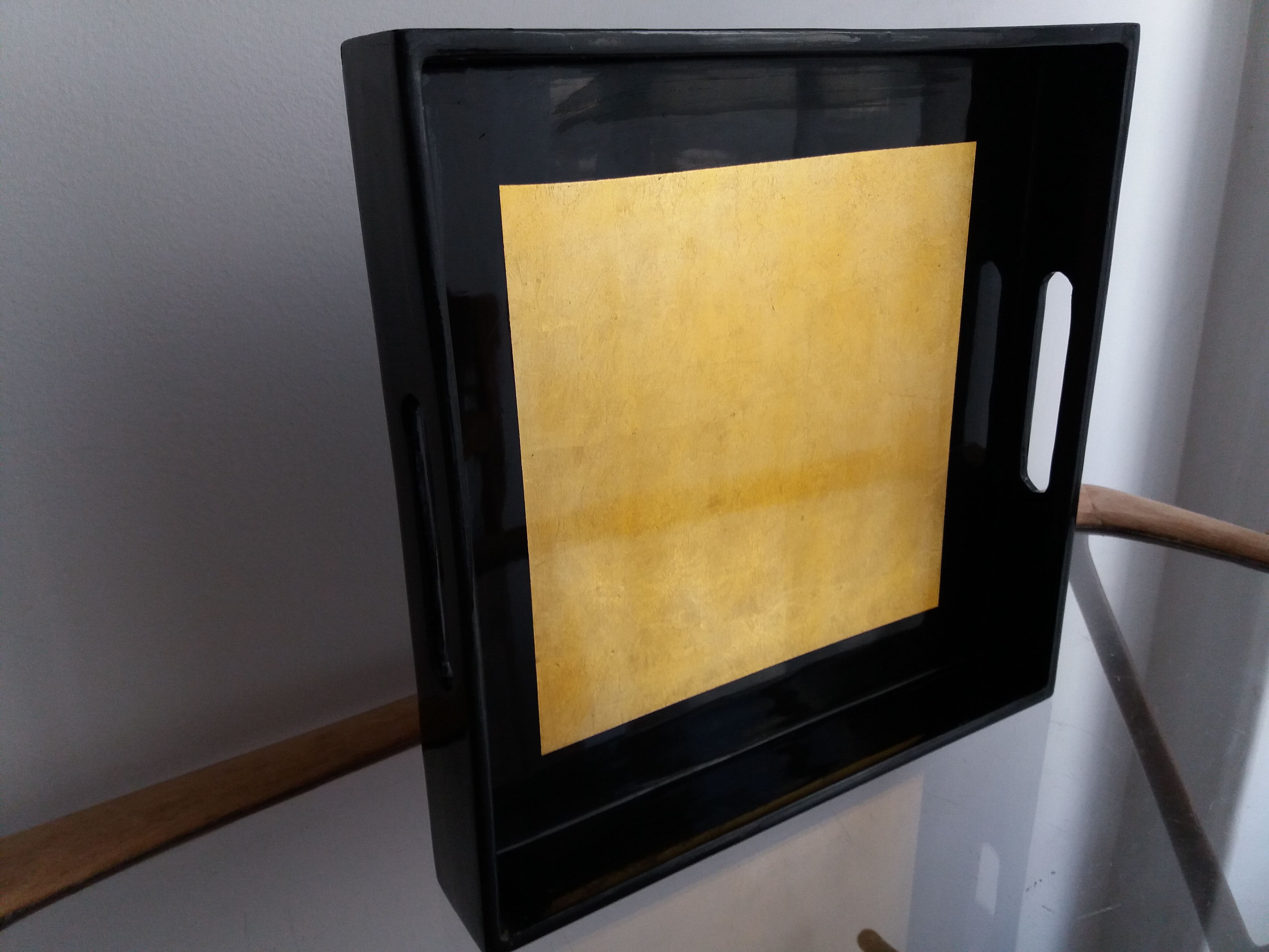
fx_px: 1026
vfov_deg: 49.7
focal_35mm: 28
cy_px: 476
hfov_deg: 63.4
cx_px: 634
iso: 125
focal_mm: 3.7
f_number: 1.9
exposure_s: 1/33
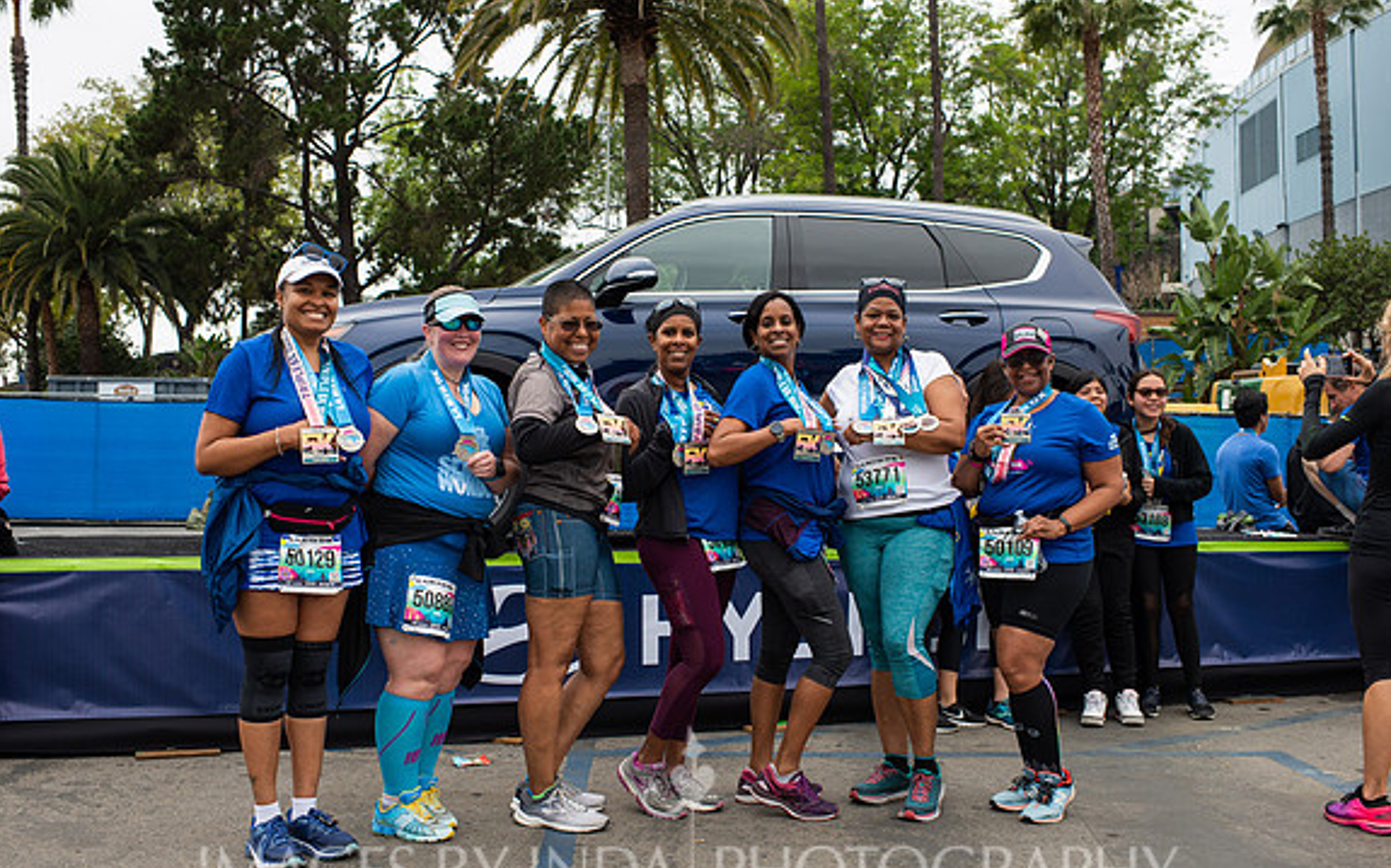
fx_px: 1364
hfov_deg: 54.0
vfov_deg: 35.3
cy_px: 453
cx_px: 694
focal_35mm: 36
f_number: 5.6
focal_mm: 35
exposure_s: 1/160
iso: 200
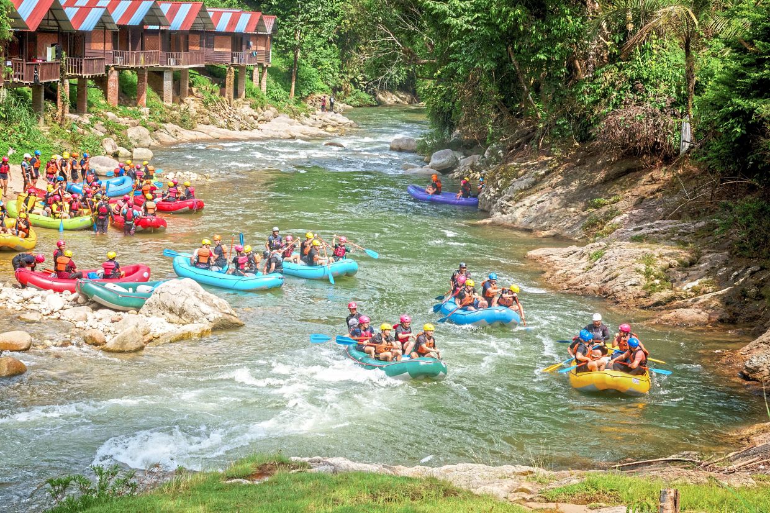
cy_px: 256
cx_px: 385
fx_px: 1304
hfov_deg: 32.9
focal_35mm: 61
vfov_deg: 22.2
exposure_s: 1/250
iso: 500
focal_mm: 22.19
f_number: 10
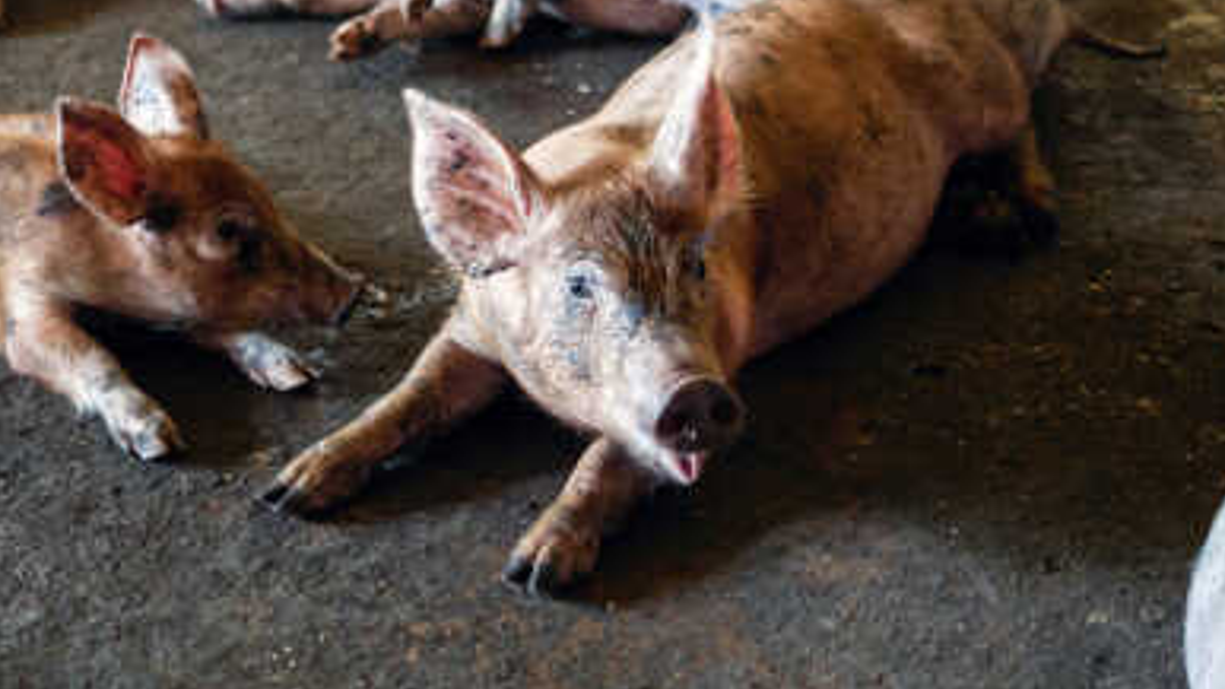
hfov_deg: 22.1
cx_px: 413
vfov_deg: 12.5
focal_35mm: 96
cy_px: 11
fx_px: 3118
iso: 1250
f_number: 1.4
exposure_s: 1/80
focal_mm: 25
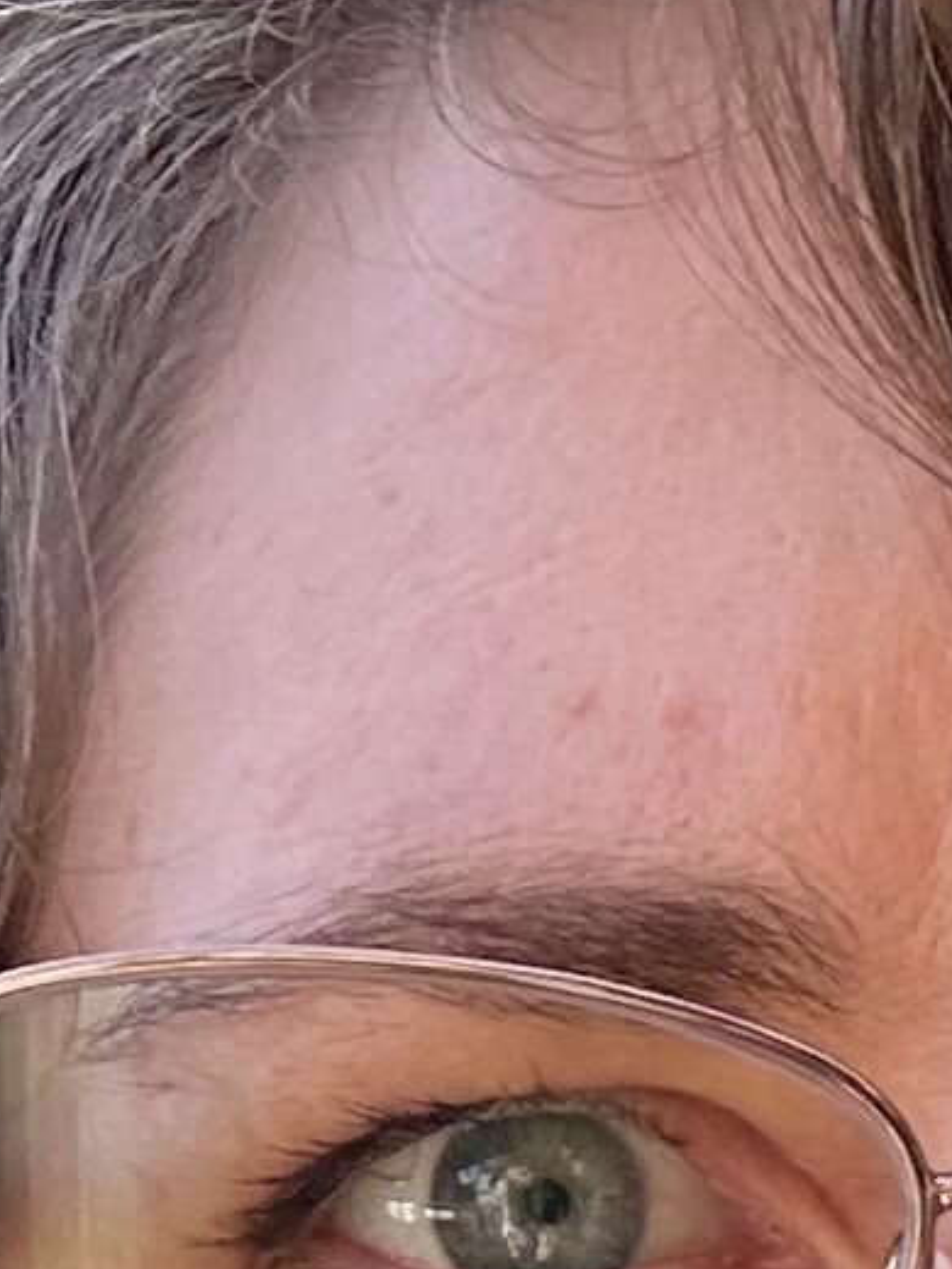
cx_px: 1225
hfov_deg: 8.2
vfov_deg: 10.8
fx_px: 6527
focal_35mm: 178
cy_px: 1784
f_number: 1.9
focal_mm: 2.69
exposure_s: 1/121
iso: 25
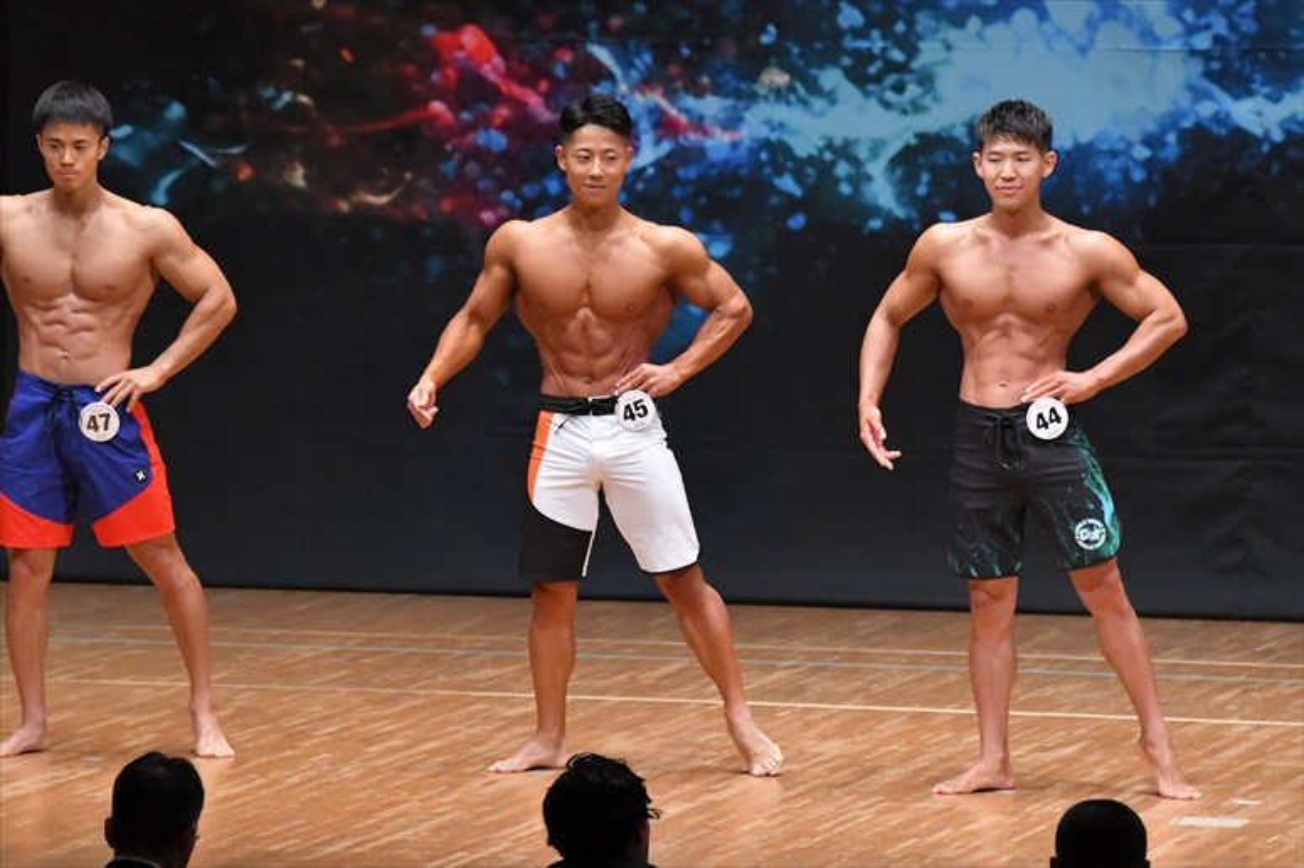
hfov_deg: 8.1
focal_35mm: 255
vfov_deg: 5.4
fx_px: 9232
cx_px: 652
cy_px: 434
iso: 8000
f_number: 5.6
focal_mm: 170
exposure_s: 1/400
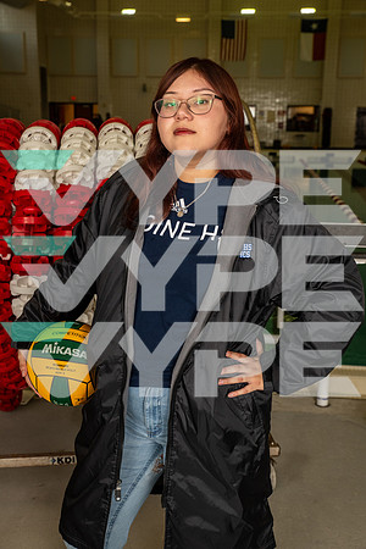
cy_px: 274
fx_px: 701
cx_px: 183
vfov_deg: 42.7
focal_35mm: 46
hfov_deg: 29.2
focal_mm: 46
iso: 500
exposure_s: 1/250
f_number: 7.1
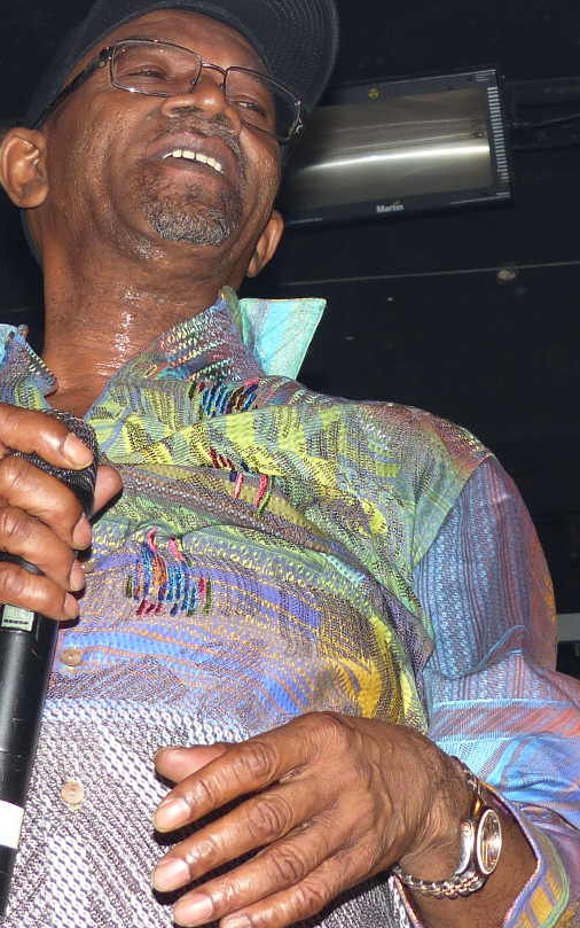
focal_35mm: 55
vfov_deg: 36.8
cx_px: 174
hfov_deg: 23.4
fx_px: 1390
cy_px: 400
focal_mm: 7.6
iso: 100
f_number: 2.8
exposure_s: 1/60
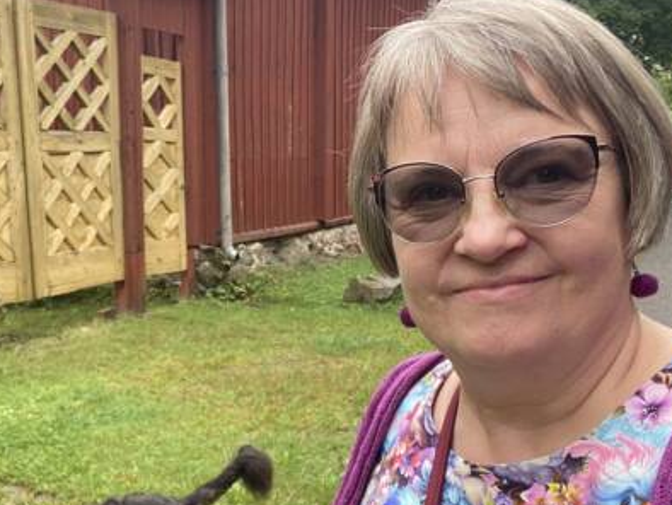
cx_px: 240
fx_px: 952
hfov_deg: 38.6
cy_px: 329
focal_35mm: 49
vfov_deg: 29.5
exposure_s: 1/122
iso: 32
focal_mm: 2.71
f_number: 2.2
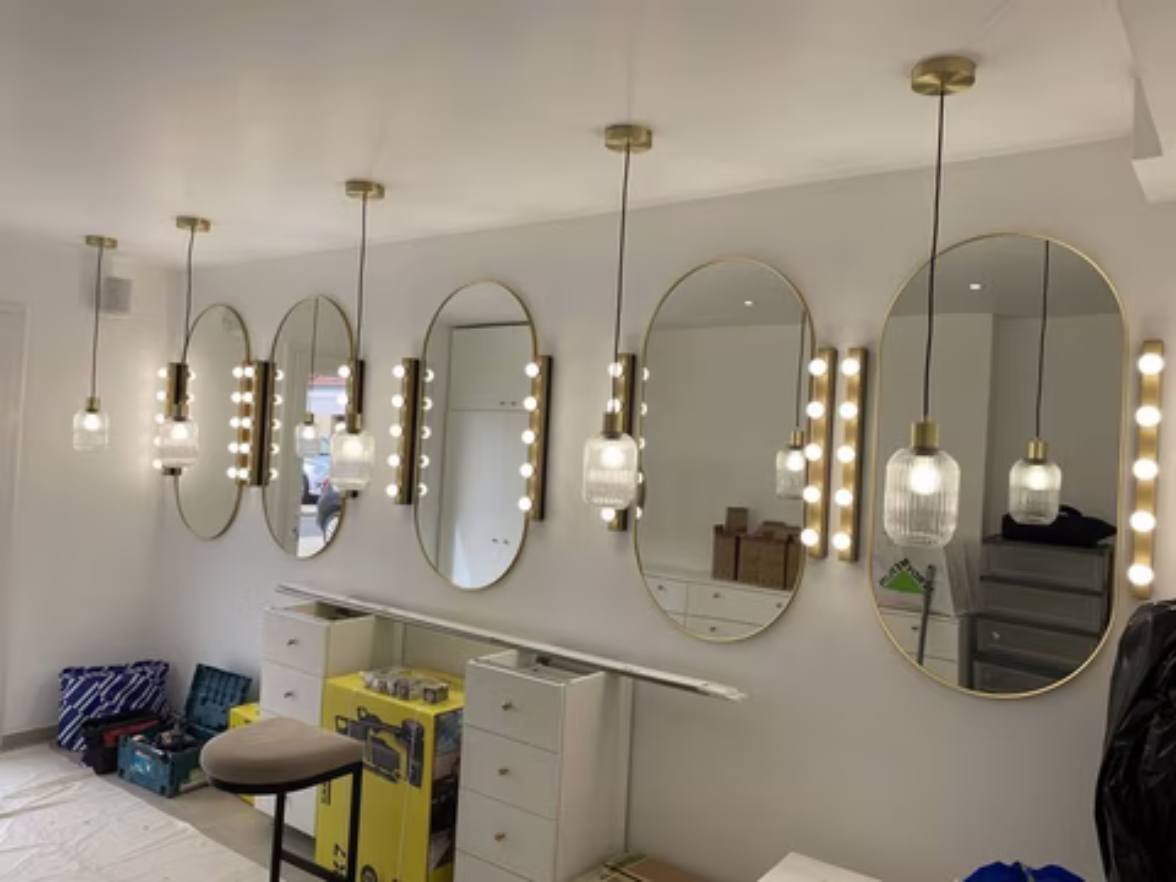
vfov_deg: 53.1
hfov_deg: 67.3
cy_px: 441
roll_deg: -2.9
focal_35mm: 26
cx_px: 588
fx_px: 883
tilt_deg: -0.3
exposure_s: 1/637
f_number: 1.8
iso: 32
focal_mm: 4.25
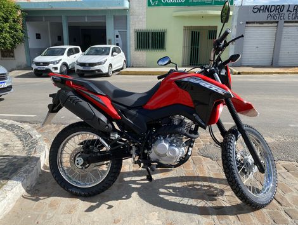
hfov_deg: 67.2
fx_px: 224
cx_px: 149
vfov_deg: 53.2
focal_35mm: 26
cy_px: 112
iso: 32
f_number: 1.8
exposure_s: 1/1996
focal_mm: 4.25
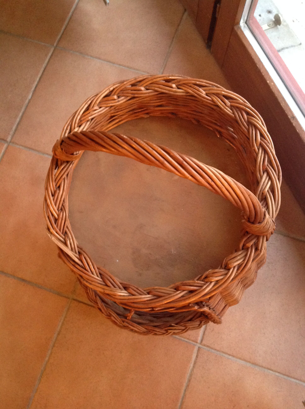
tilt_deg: -74.2
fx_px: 412
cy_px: 204
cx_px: 152
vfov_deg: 52.7
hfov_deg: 40.6
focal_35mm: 35
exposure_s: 1/17
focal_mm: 4.28
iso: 500
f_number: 2.4
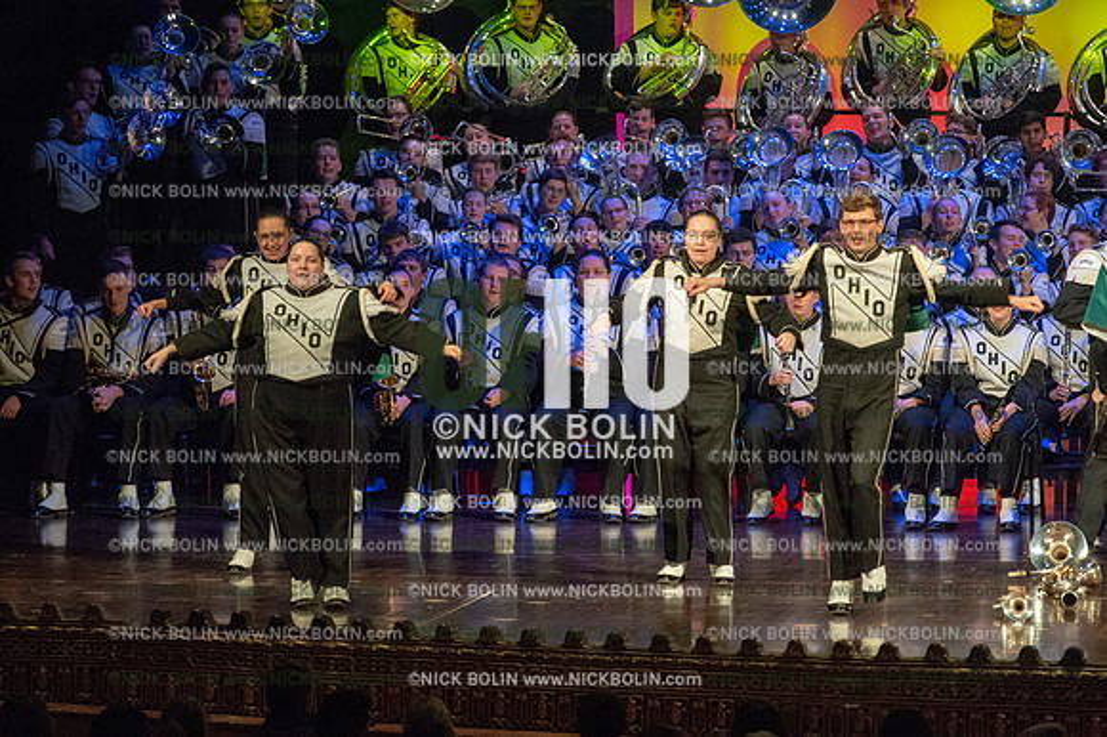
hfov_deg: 9.8
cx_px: 554
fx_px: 6454
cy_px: 368
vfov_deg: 6.5
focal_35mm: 210
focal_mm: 210
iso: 8000
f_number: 5.6
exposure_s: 1/400
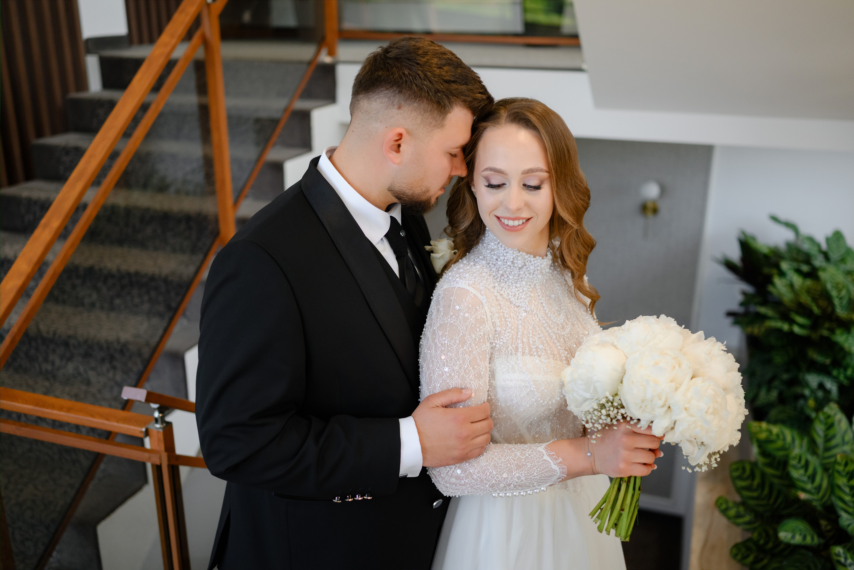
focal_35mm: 35
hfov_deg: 54.4
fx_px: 830
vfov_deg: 37.9
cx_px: 427
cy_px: 285
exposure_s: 1/800
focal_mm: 35
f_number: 1.8
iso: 640
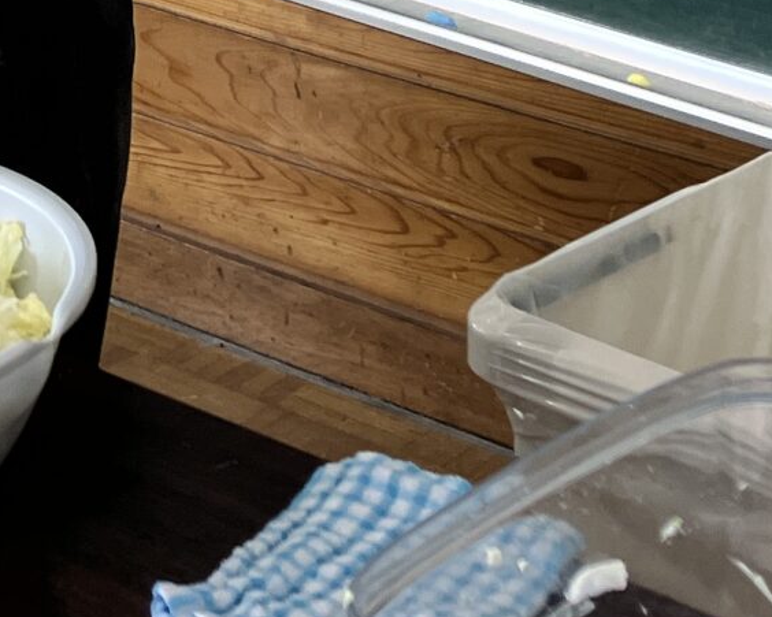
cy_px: -633
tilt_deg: -5.8
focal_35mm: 124
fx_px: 2833
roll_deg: +2.0
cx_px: -90
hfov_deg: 15.1
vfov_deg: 11.2
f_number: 1.8
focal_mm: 3.99
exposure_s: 1/100
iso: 64
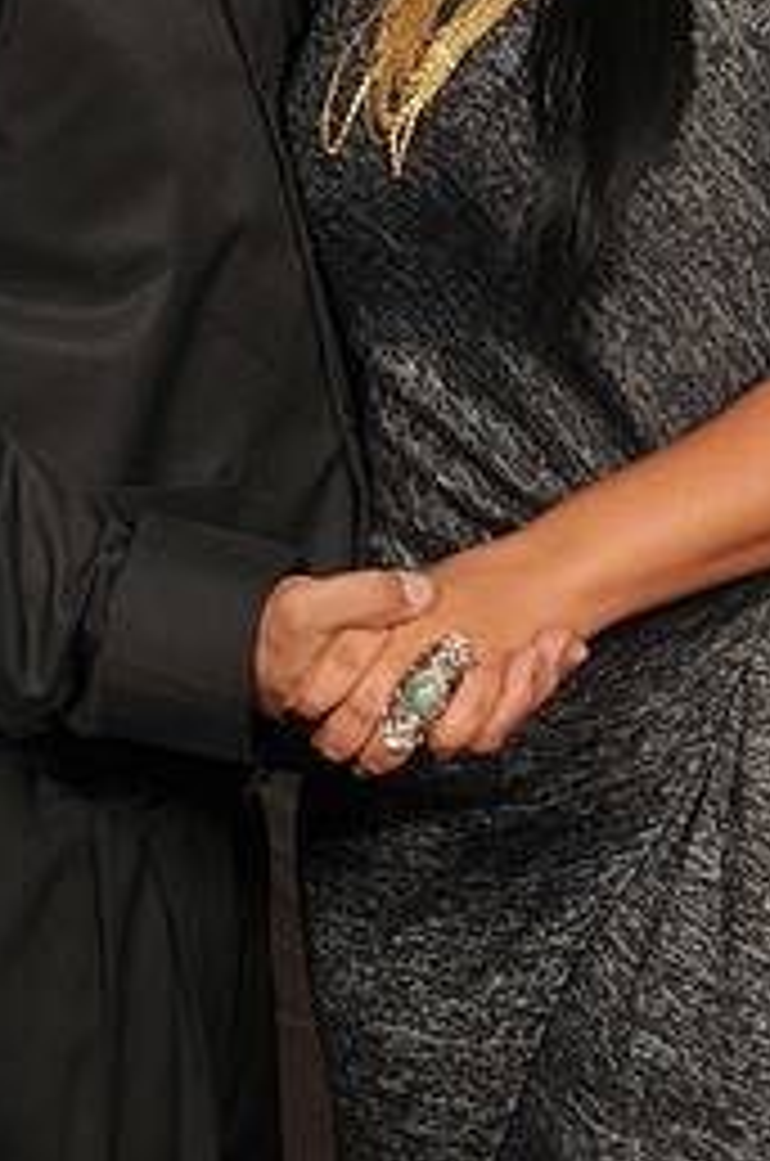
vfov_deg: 17.2
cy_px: 243
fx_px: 3805
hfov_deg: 11.6
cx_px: 313
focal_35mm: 118
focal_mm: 35
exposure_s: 1/125
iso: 200
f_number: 5.6
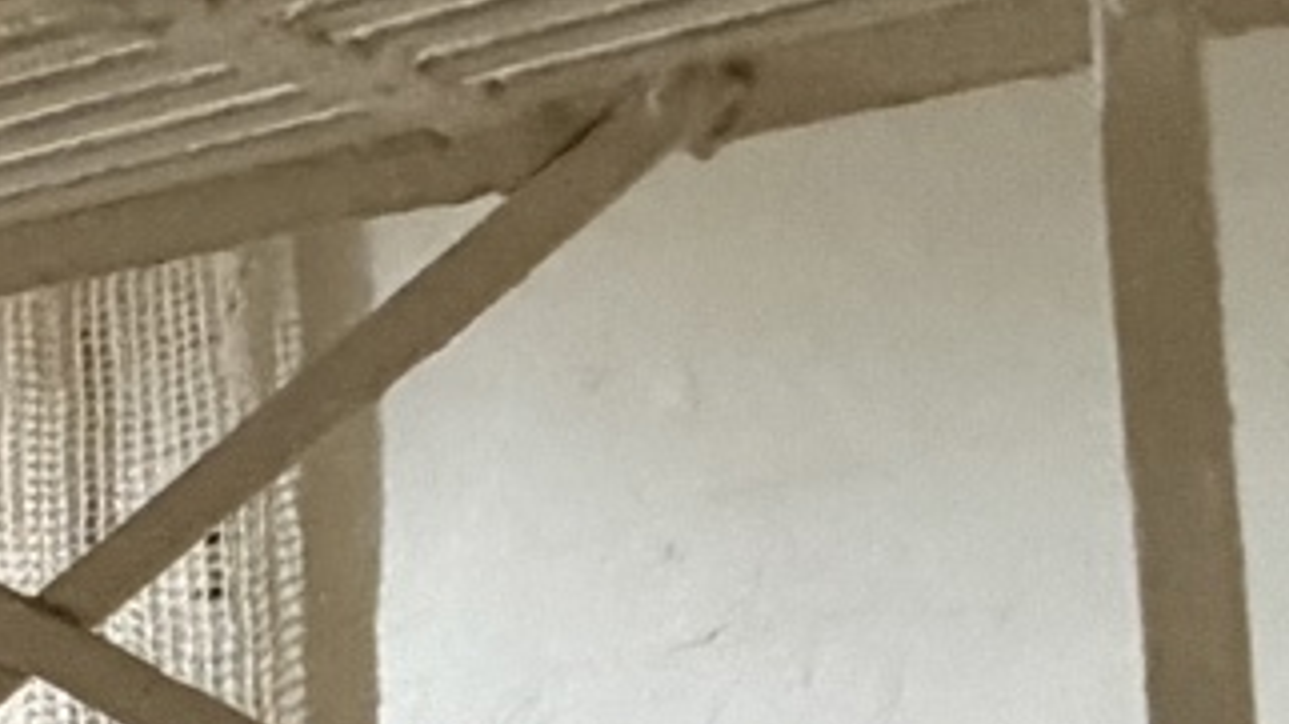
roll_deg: -1.9
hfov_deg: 13.9
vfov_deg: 12.9
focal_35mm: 91
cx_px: -1994
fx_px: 3110
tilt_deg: +0.5
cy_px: 912
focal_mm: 2.22
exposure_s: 1/50
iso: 500
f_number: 2.2
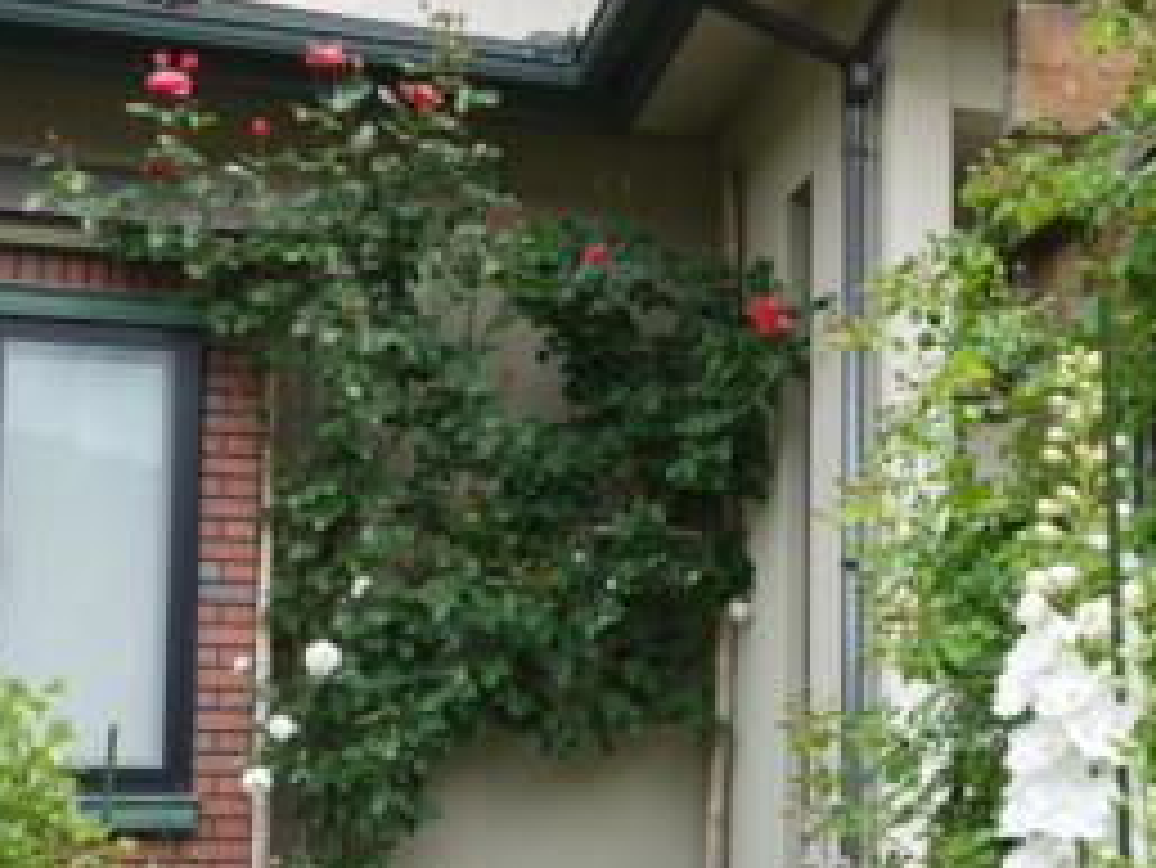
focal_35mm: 49
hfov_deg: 38.4
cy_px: 679
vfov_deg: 29.1
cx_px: 778
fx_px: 1637
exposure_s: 1/320
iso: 100
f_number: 4.5
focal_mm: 14
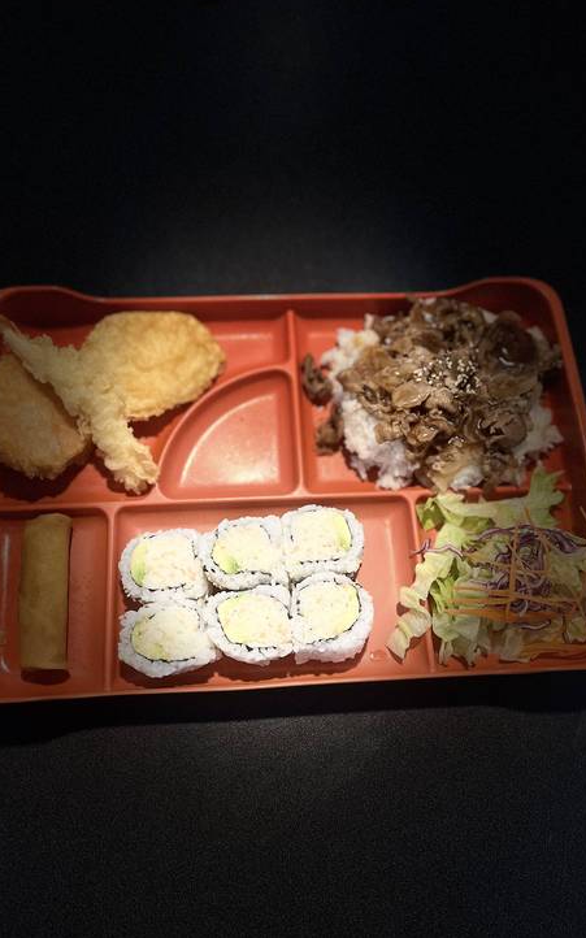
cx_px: 285
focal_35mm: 28
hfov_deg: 44.5
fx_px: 716
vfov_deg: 66.5
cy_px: 464
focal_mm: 5.1
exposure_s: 1/40
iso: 400
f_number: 1.6
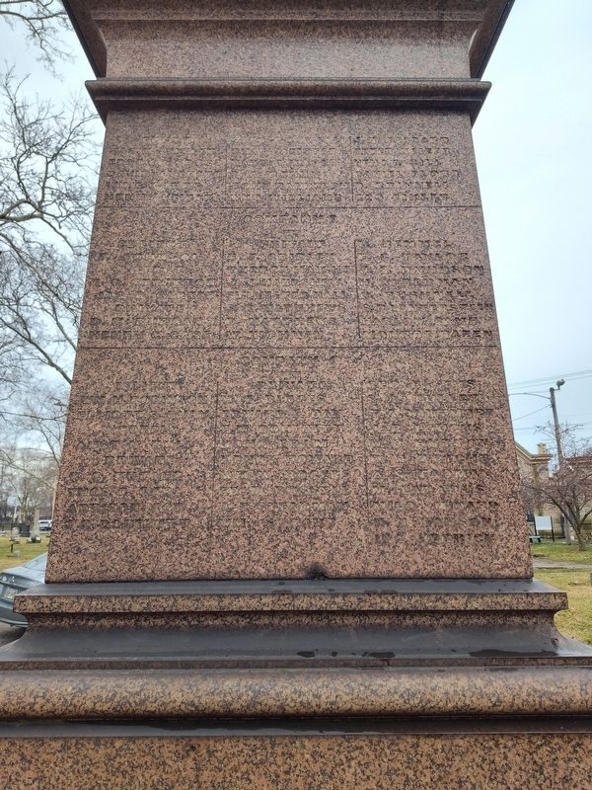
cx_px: 296
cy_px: 395
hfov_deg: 58.9
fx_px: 524
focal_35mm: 23
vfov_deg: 73.9
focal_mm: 5.56
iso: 100
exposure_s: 1/393
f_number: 1.8
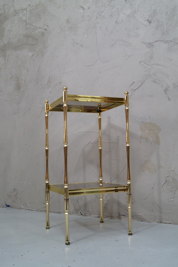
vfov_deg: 49.6
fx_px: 290
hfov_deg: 34.2
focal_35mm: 39
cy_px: 134
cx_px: 89
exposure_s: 1/10
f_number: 8
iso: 400
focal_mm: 26
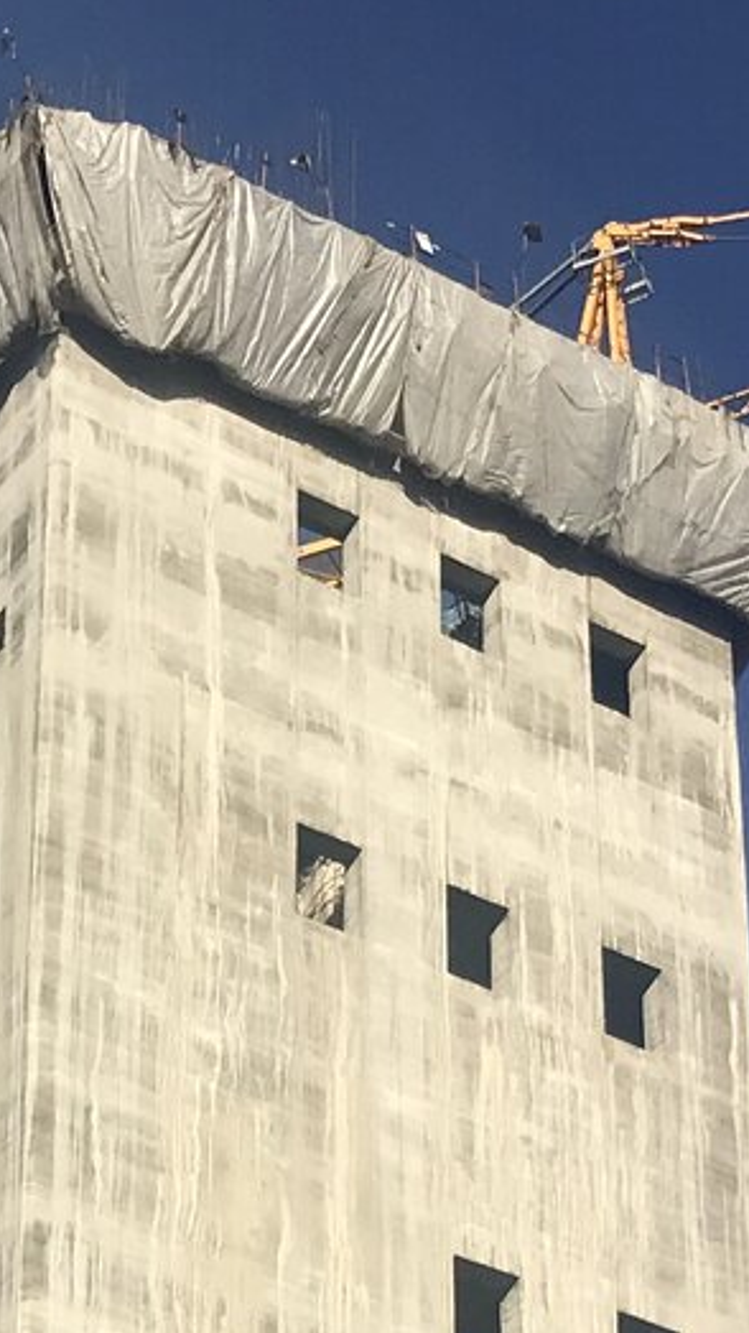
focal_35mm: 112
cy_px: 1567
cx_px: 23
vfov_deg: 18.2
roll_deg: -2.7
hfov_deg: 10.7
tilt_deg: +29.0
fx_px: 3956
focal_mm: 3.99
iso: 20
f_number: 1.8
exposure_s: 1/3425
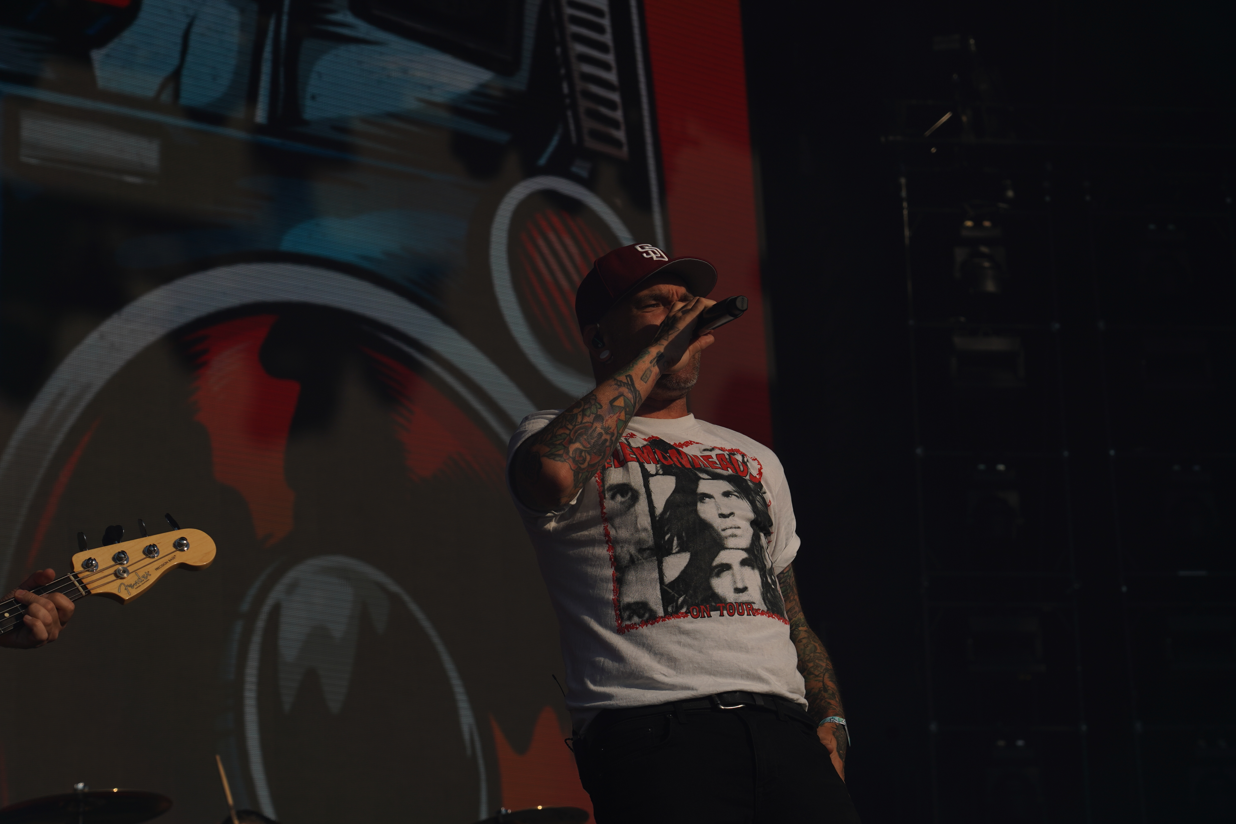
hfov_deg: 19.5
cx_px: 618
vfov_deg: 13.0
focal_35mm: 105
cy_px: 412
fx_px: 3605
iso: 100
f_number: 8
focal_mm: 105
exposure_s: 1/1250
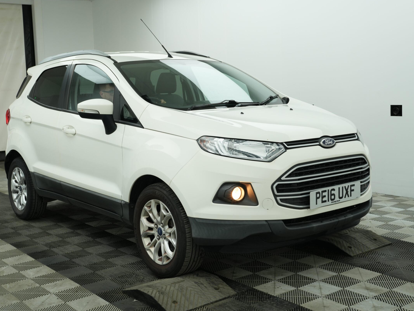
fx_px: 550
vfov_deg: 31.5
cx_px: 199
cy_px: 151
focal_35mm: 46
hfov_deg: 41.2
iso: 320
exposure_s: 1/20
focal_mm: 40
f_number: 8
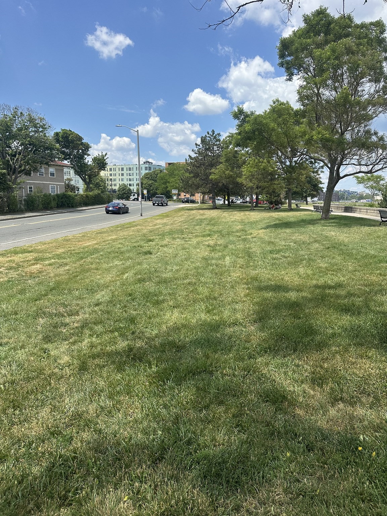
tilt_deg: -6.7
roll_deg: -2.1
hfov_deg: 56.8
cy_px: 258
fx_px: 358
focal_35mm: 24
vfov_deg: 71.6
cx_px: 194
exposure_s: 1/3597
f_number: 1.78
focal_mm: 6.86
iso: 80
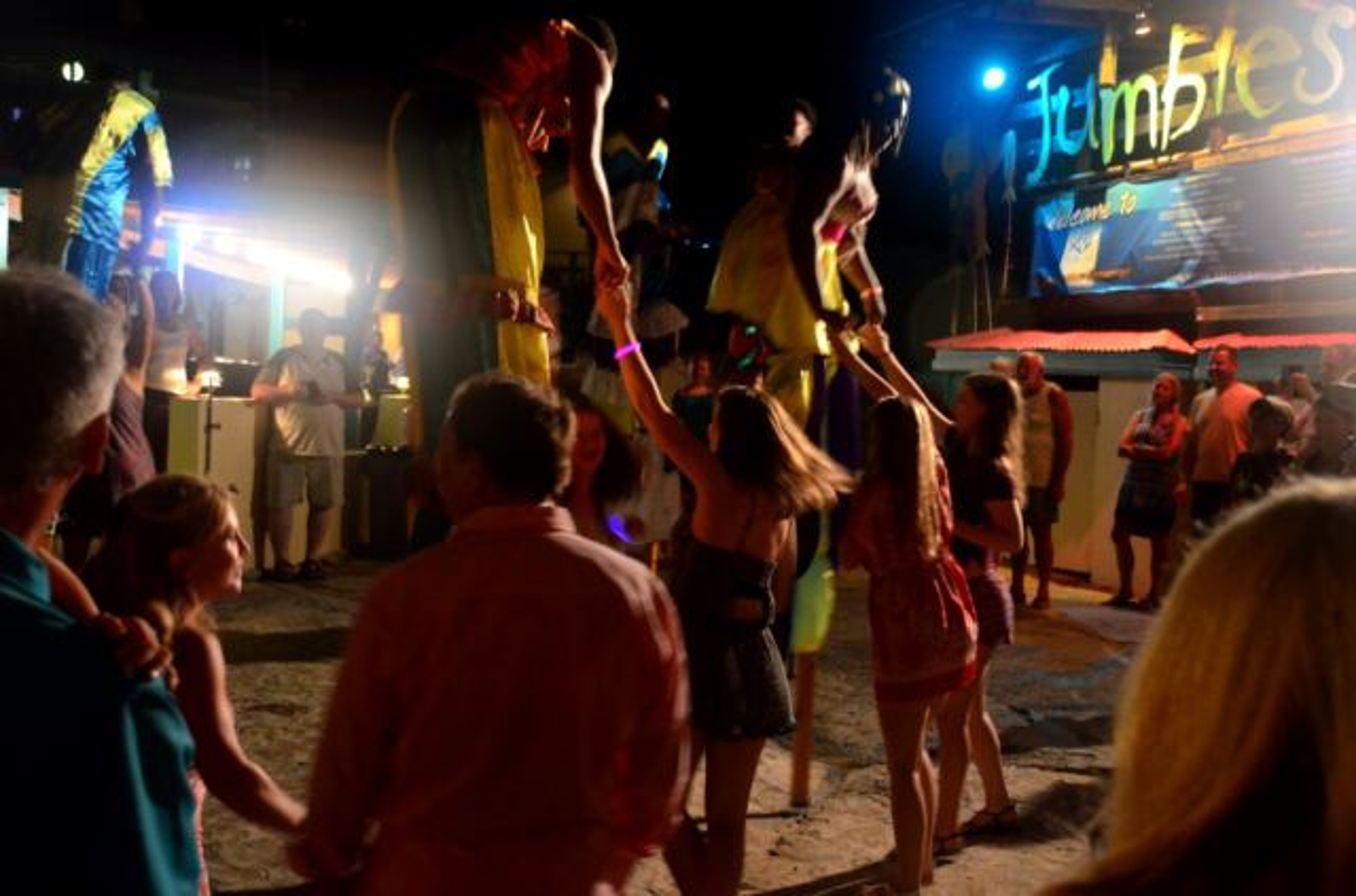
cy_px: 448
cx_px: 678
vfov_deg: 30.7
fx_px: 1634
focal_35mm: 44
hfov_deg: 45.1
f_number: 4
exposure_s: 1/20
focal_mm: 29
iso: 2500
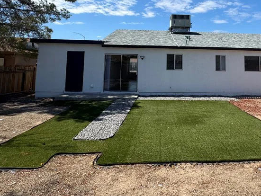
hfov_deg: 65.3
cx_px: 176
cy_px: 48
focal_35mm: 26
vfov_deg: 50.8
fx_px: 196
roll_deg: -1.5
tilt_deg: +4.3
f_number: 2.2
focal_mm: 2.22
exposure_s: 1/2208
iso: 40
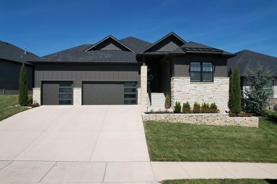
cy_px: 92
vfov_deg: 57.2
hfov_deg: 78.6
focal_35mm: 22
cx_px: 138
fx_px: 169
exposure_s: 1/4000
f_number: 2.8
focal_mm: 8.38
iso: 130
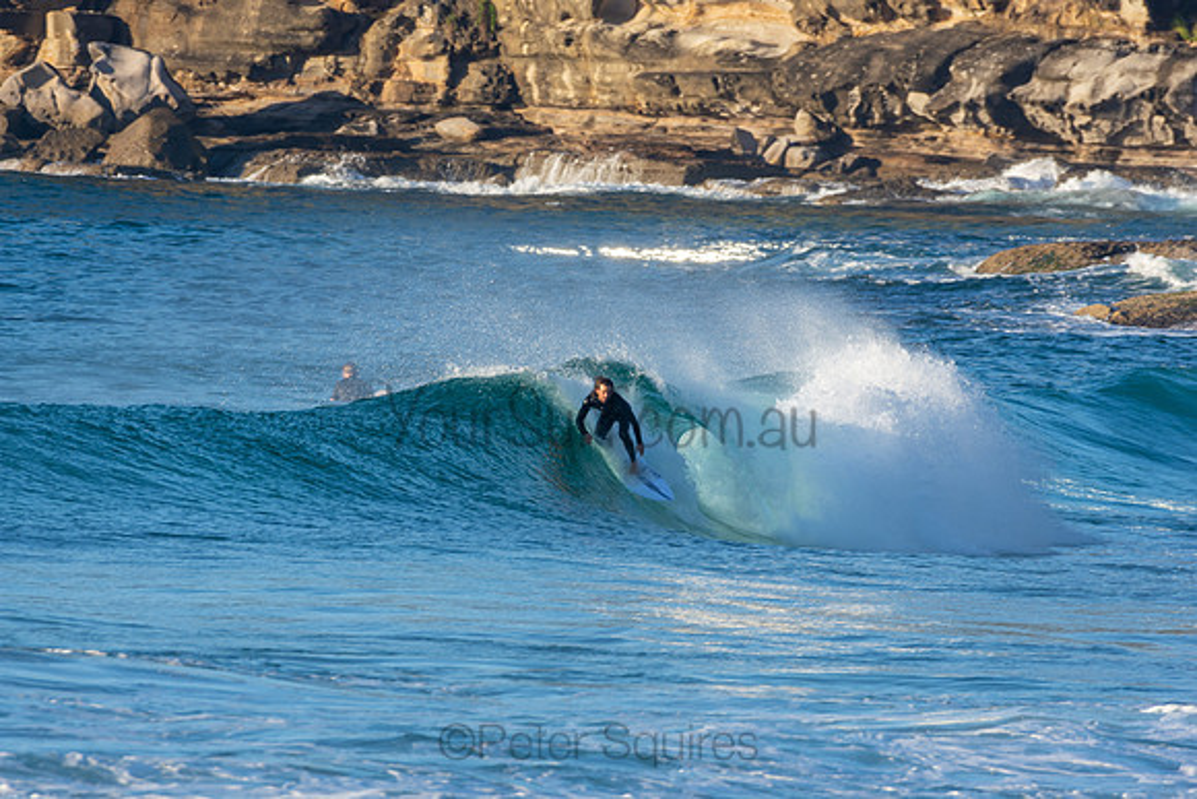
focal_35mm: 750
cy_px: 400
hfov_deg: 2.7
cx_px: 598
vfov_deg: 1.8
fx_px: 24942
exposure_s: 1/160
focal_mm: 500
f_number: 8
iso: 125
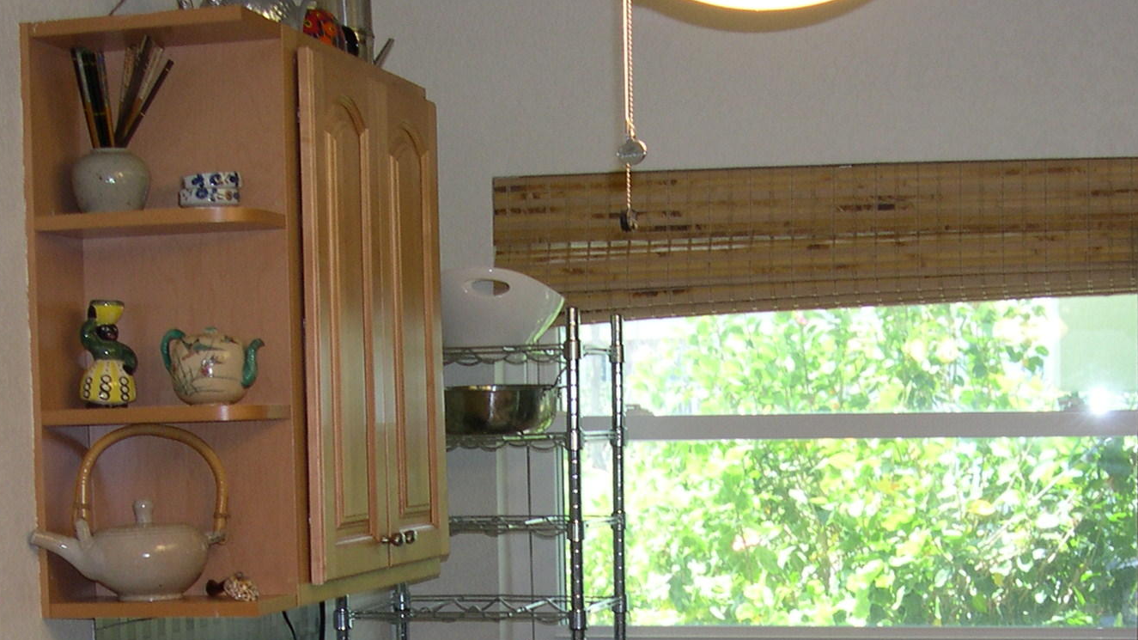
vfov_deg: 16.5
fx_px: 2142
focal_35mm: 71
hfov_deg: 29.7
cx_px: 633
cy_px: 683
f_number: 2.8
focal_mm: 8
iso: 100
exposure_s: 1/54.9
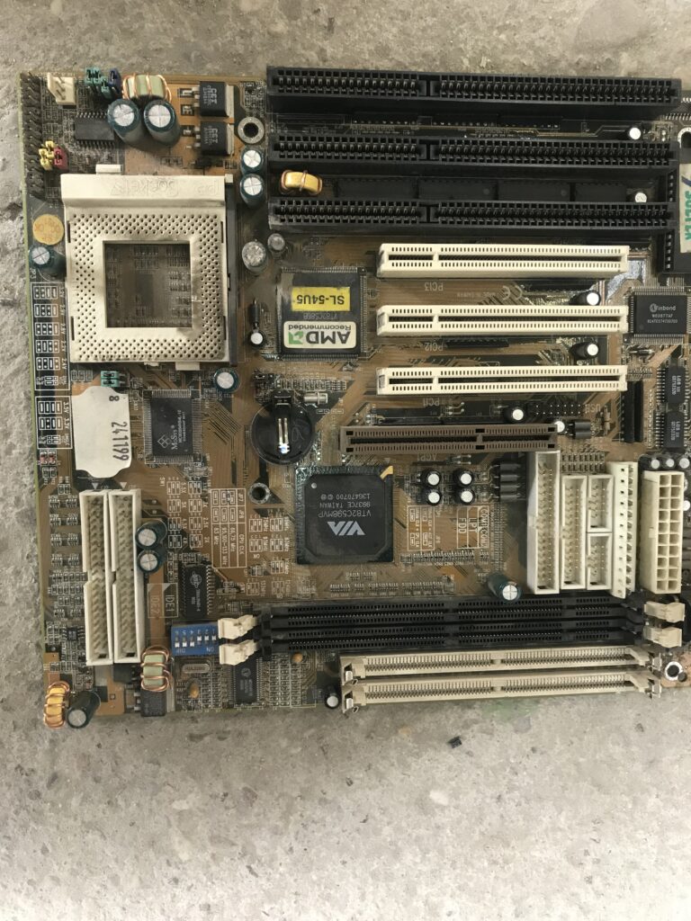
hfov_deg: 49.7
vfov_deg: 63.4
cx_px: 346
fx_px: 745
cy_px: 460
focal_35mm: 28
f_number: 1.8
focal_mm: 3.99
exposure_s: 1/17
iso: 50
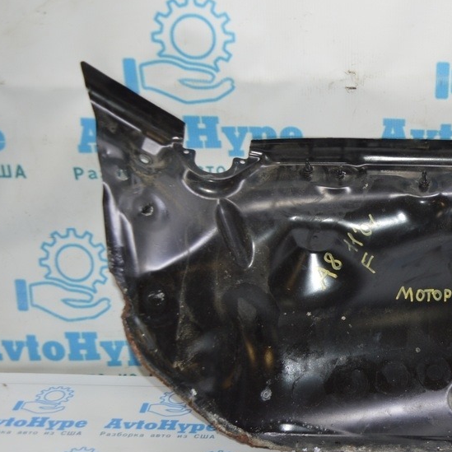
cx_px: 371
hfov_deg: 29.3
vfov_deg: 30.0
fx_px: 842
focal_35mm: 57
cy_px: 264
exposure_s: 1/80
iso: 400
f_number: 4
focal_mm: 24
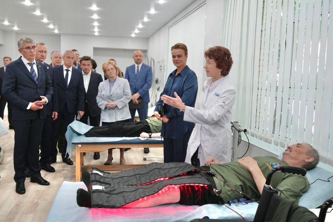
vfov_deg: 45.0
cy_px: 111
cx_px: 166
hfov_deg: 63.7
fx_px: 268
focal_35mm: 29
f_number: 5
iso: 3200
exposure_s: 1/200
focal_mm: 29
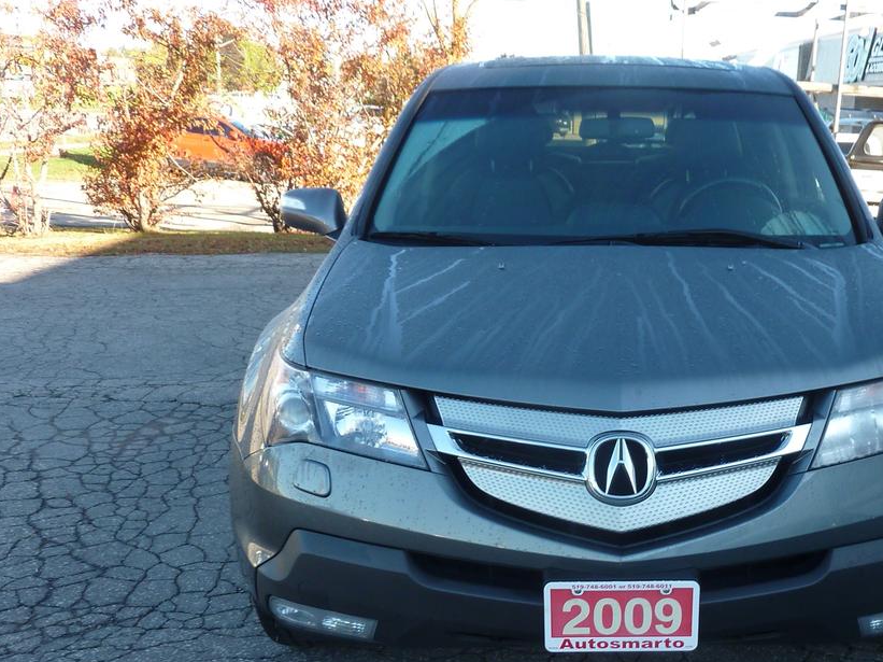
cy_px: 448
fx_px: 994
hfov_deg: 46.6
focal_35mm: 39
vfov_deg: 36.4
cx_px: 633
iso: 80
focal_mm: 4.1
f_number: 3.5
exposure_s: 1/100
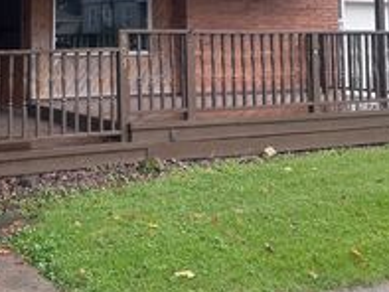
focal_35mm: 66
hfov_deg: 29.0
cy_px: -25
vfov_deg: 21.2
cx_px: 105
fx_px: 742
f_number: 1.6
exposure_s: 1/166
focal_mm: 5.96
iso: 40
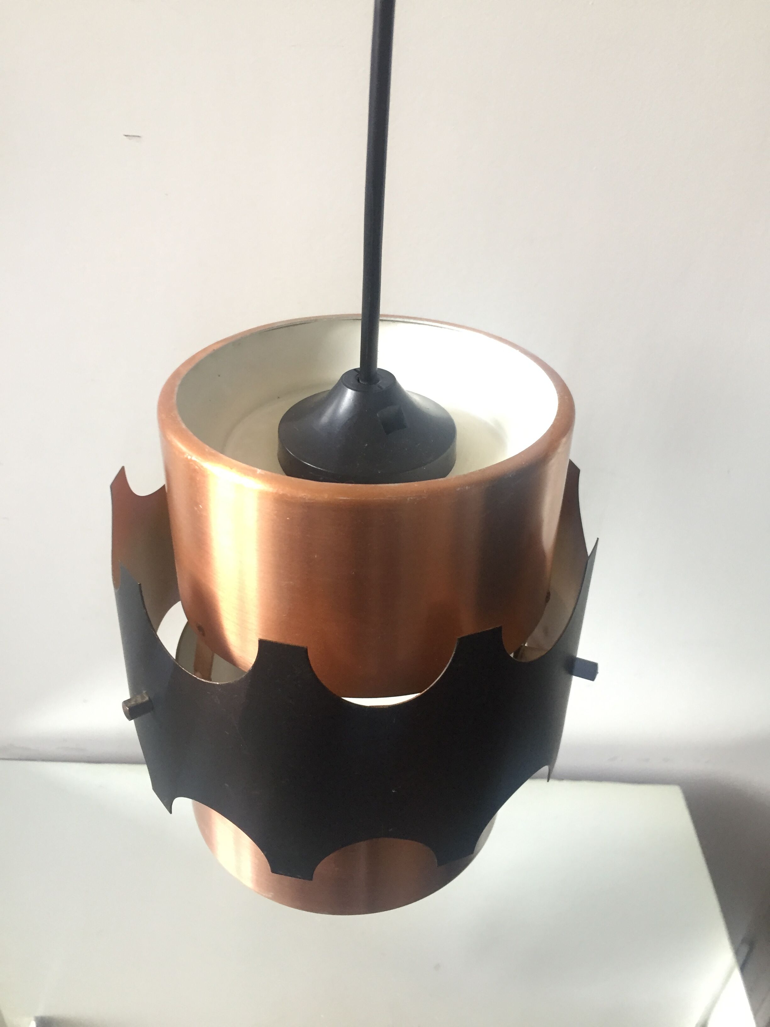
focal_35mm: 29
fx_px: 860
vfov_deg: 61.7
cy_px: 514
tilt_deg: -34.8
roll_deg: -3.6
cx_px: 385
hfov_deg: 48.2
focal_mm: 4.15
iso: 160
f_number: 2.2
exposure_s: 1/33
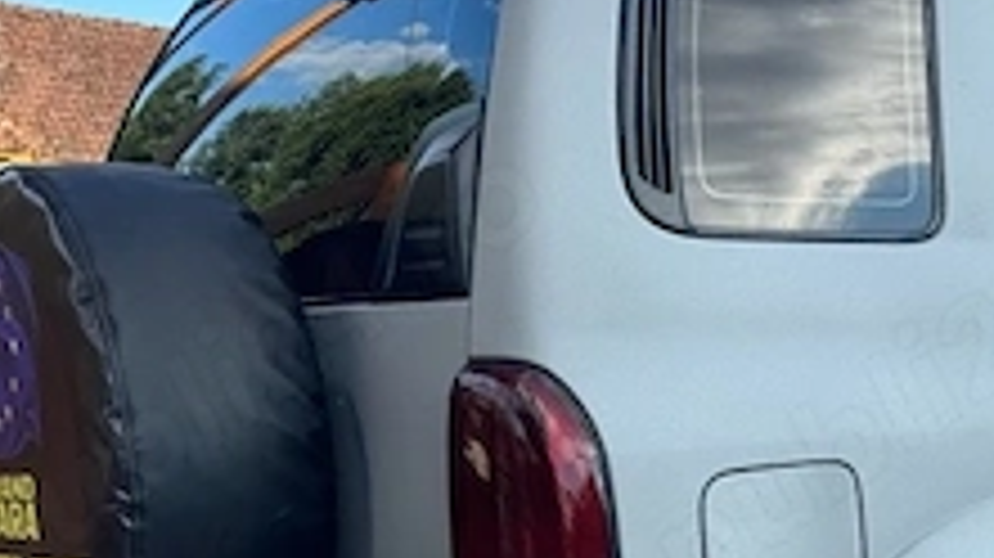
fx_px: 1870
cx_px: 1124
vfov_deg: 16.9
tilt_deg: -1.6
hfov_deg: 27.0
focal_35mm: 71
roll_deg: -4.1
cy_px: 400
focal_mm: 6.76
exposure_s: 1/1151
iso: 80
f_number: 1.78
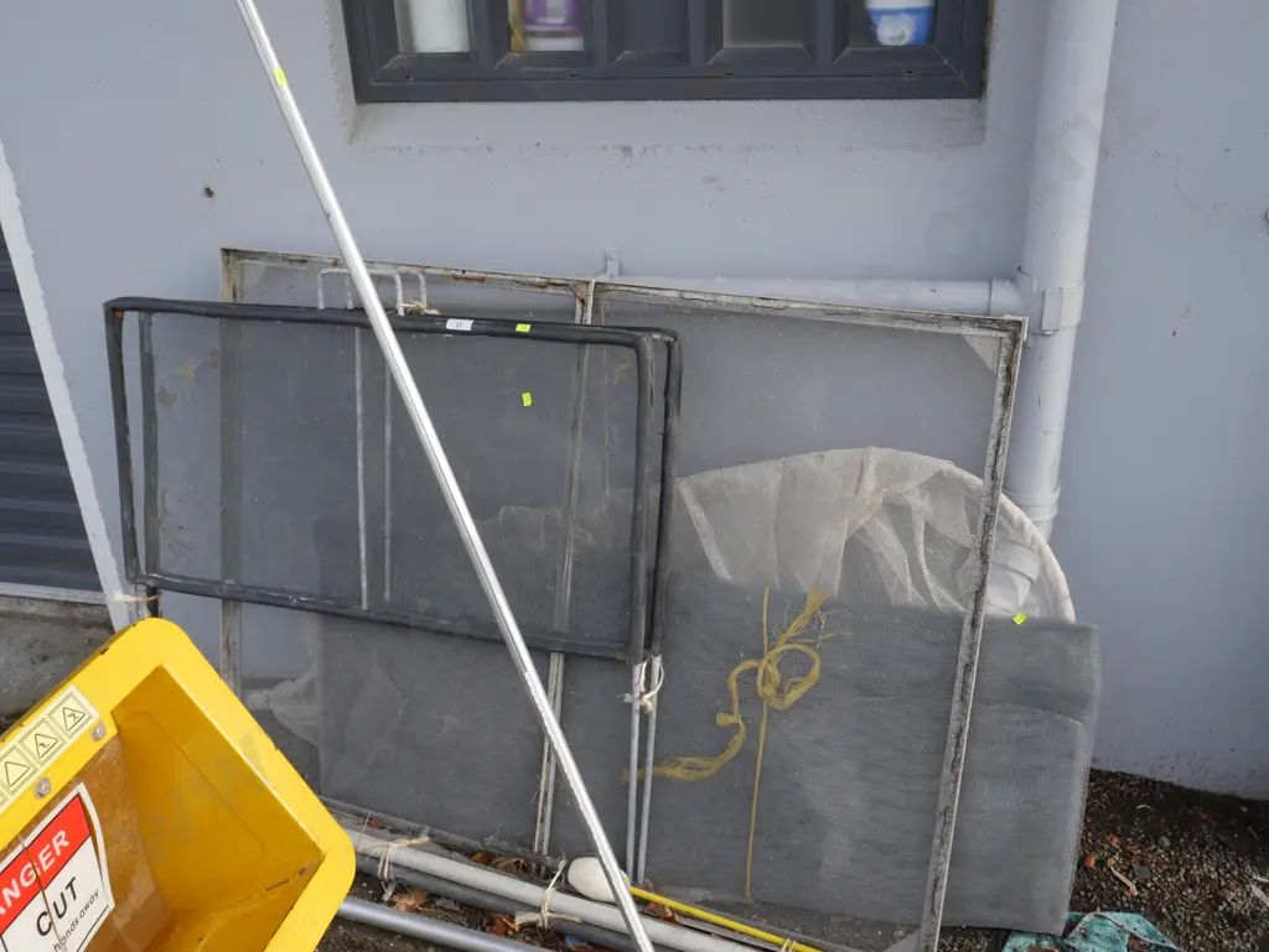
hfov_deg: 56.8
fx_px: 1174
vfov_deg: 44.2
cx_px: 634
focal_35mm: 32
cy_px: 476
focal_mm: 16
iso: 200
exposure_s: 1/200
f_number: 5.6
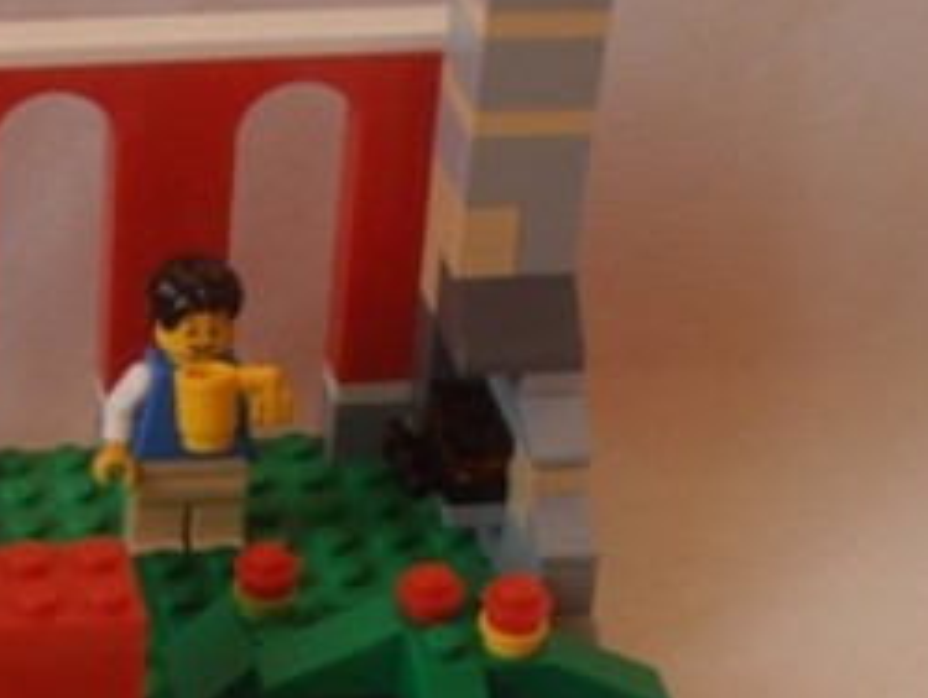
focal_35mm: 133
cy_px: 919
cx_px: 93
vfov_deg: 10.9
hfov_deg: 14.7
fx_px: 3569
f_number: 3.9
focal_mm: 6.61
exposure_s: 1/50
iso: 80
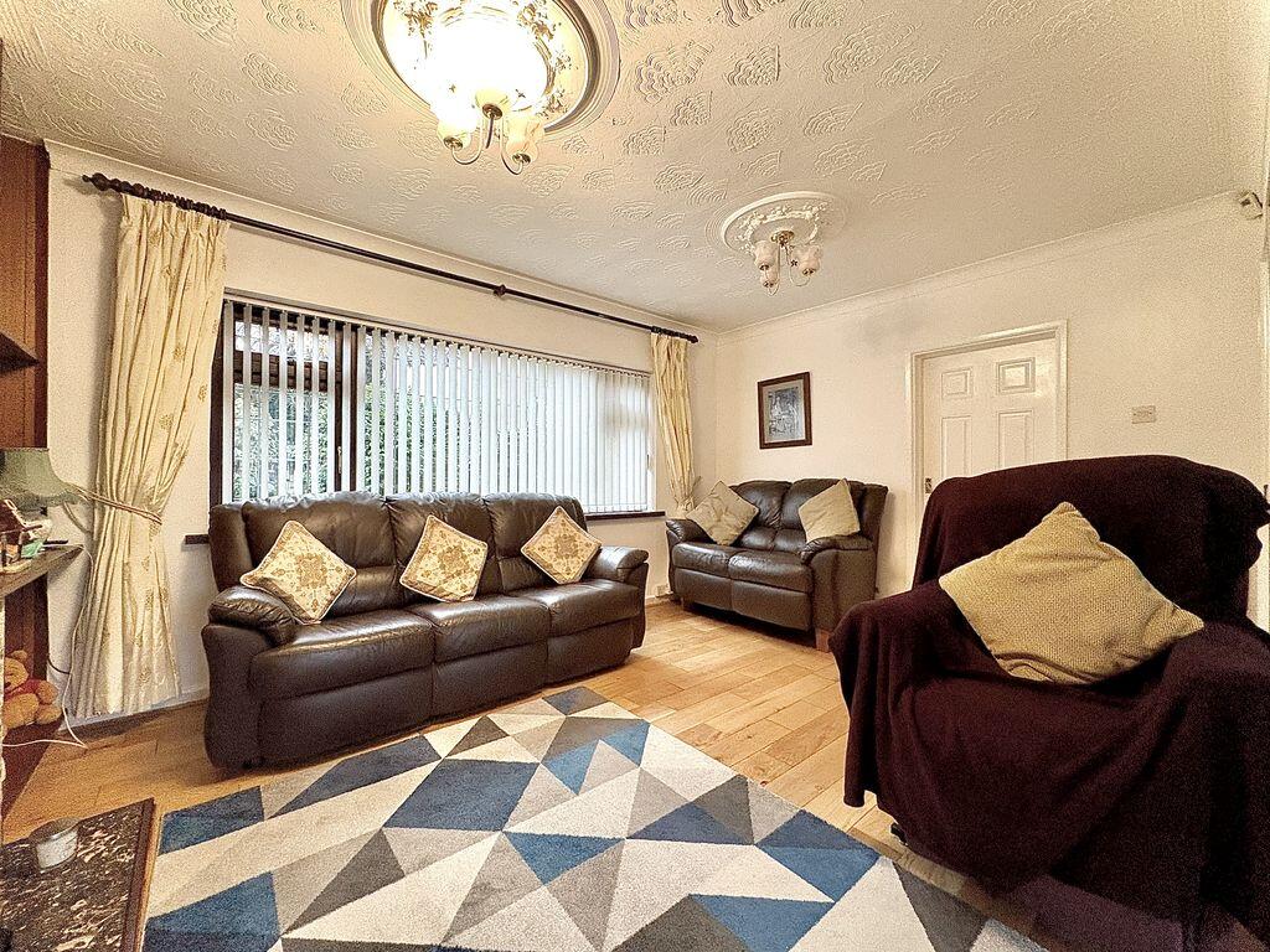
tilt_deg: +0.4
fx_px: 514
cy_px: 476
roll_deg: +0.0
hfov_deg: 102.1
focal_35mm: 14
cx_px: 635
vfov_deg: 85.7
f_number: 2.2
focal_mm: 2.22
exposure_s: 1/60
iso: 500
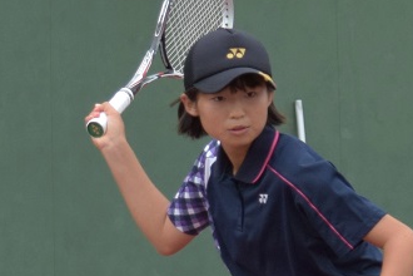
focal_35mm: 327
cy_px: 309
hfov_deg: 6.3
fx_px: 3751
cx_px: 362
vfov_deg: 4.2
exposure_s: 1/1600
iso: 500
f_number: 4.5
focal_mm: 72
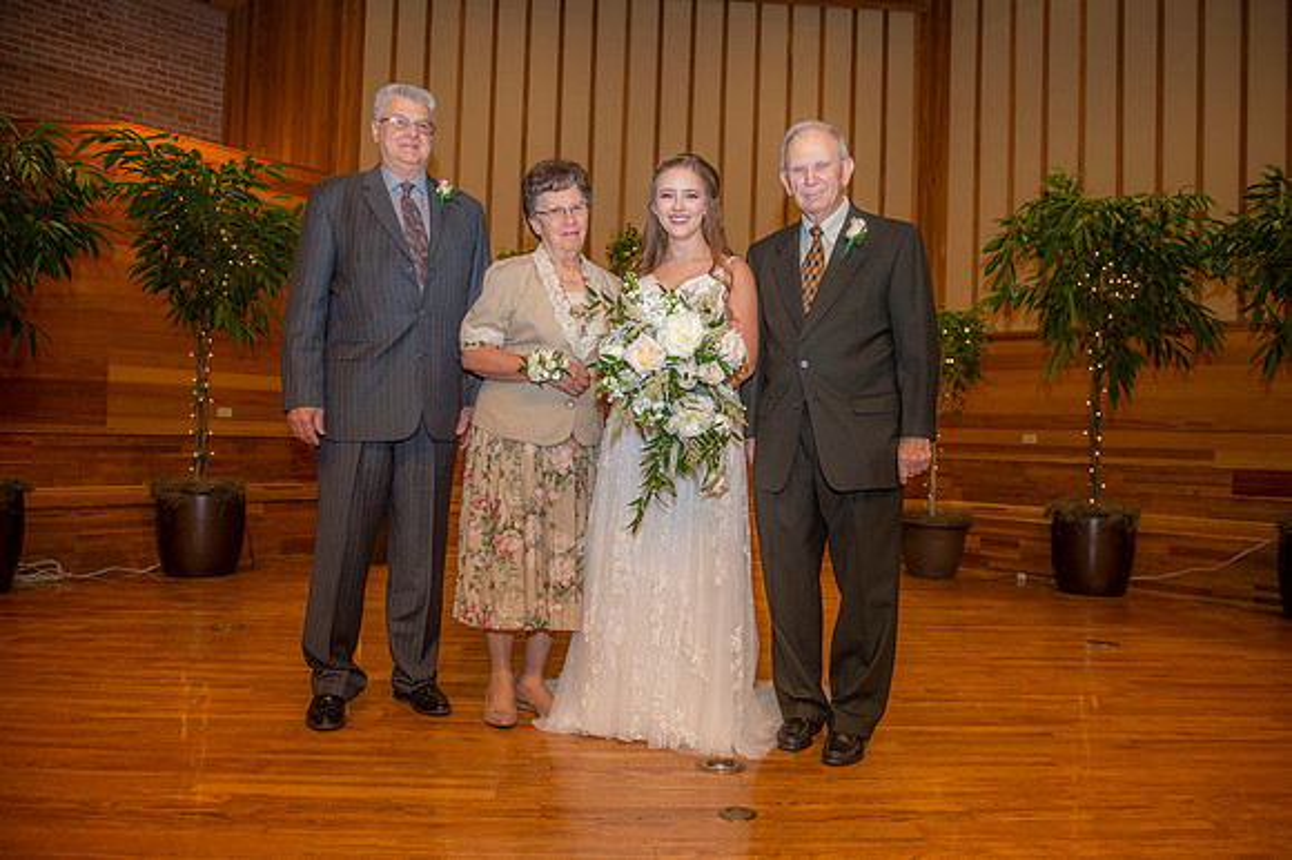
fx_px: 968
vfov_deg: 47.9
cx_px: 646
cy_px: 430
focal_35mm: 27
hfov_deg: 67.4
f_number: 4
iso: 640
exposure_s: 1/125
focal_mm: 27
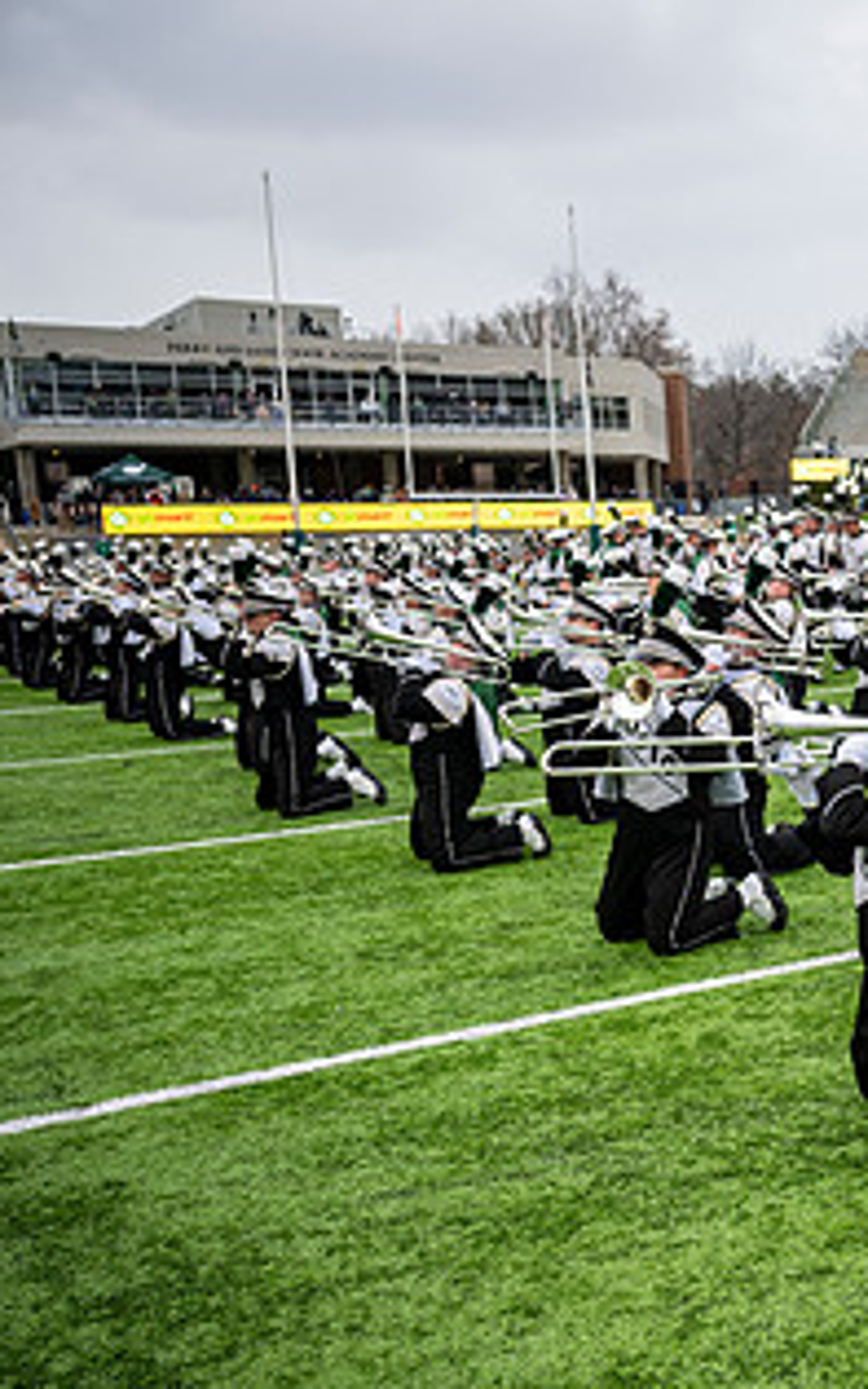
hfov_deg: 23.6
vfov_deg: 44.3
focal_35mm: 45
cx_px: 1256
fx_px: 1702
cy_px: 774
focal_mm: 24
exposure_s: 1/500
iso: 100
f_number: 2.8
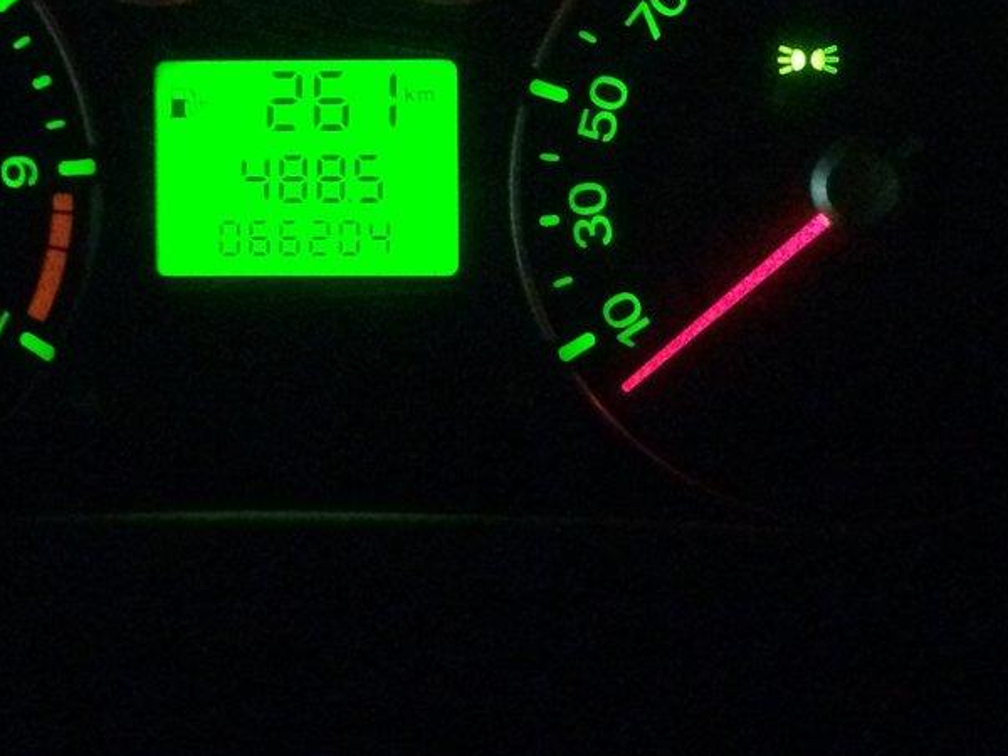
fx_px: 1689
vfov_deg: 24.9
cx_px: 388
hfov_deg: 33.1
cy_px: 163
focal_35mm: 58
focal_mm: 4.15
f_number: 2.2
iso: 1250
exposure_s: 1/17
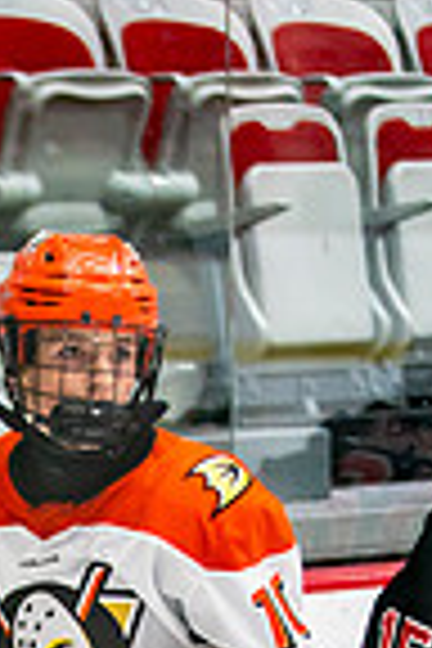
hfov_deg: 3.9
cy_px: 965
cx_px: -17
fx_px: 6282
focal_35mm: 349
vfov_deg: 5.8
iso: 1250
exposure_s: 1/640
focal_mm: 70
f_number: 2.8
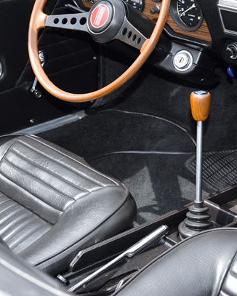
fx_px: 736
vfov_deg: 22.7
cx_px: 135
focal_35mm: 84
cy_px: 130
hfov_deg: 18.3
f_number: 5
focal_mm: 38
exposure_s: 1/200
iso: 100
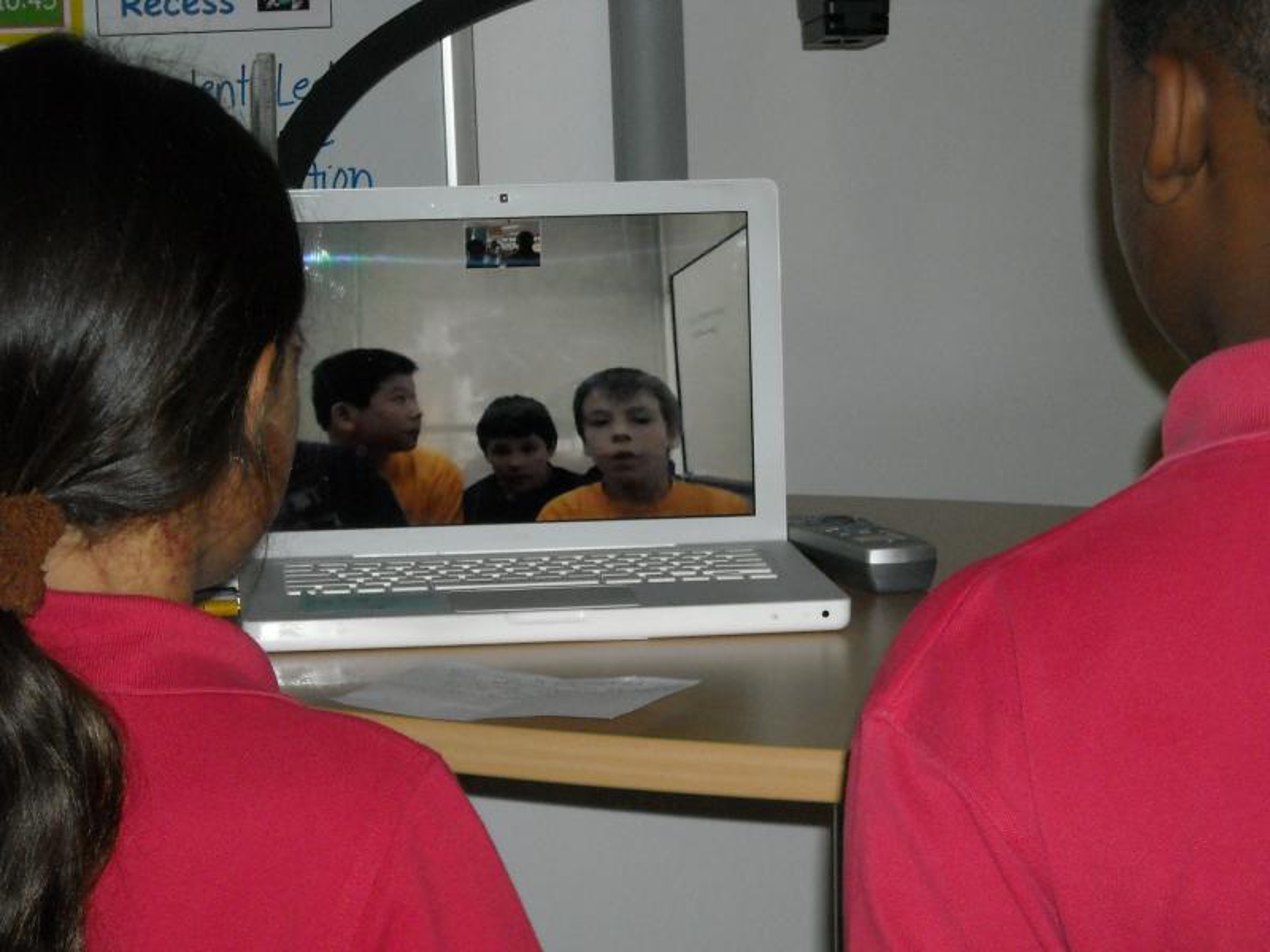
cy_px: 476
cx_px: 635
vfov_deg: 14.1
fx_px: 3852
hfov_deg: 18.7
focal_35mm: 105
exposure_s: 1/125
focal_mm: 17.1
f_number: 4.7
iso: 400
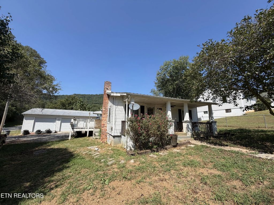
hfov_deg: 102.1
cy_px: 102
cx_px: 137
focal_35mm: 14
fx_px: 111
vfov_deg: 85.7
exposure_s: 1/770
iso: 25
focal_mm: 2.22
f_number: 2.2
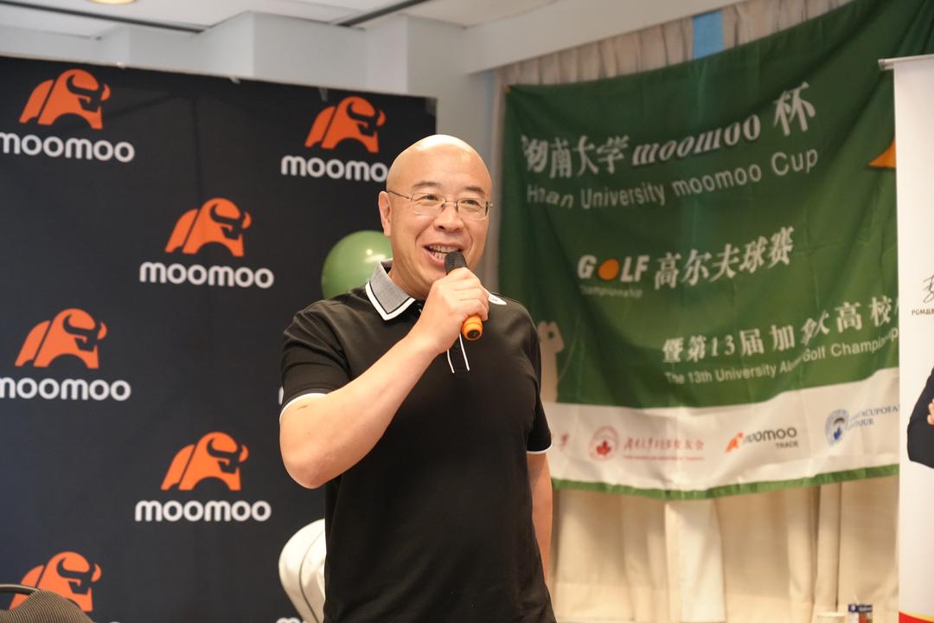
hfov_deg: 30.1
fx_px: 1738
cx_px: 467
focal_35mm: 67
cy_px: 312
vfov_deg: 20.3
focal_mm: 67
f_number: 4
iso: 6400
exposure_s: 1/160
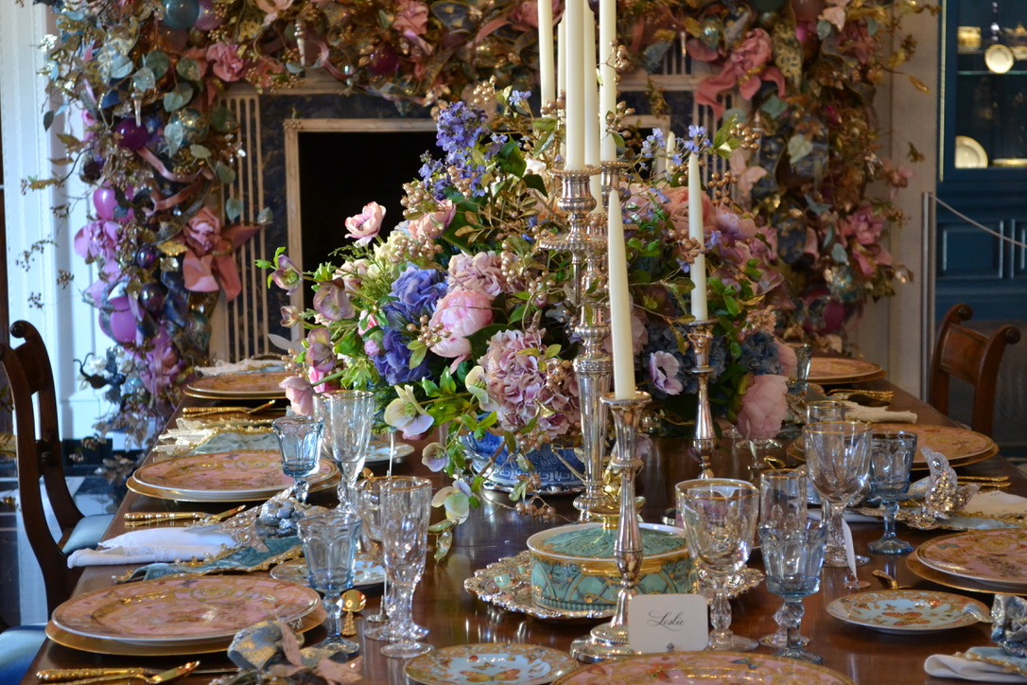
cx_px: 514
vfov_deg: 16.6
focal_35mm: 82
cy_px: 342
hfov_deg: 24.6
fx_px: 2353
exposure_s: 1/15
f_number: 5.6
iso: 2000
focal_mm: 55
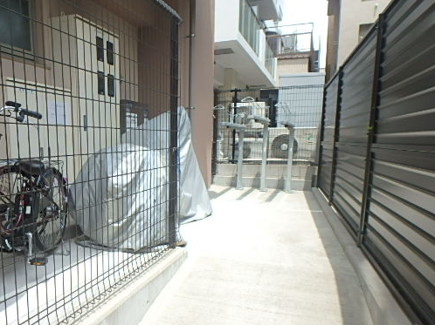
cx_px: 157
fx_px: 339
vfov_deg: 50.8
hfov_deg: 64.2
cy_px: 201
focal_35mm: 27
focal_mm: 3.7
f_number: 3.5
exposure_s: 1/500
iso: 125
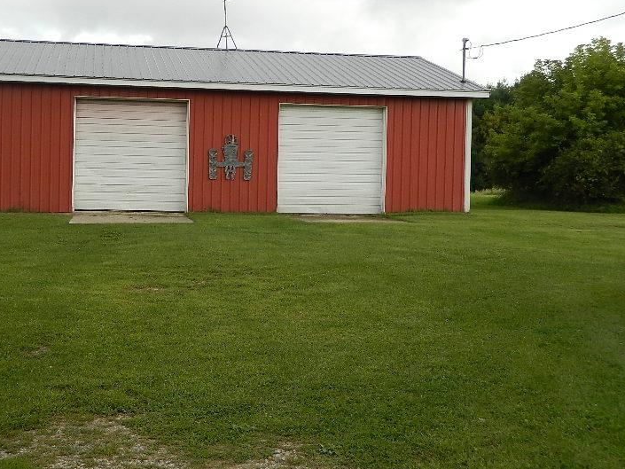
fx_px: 813
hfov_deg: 41.5
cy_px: 205
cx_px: 207
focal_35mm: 45
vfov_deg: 32.2
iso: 80
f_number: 3.2
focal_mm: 5.6
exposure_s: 1/400
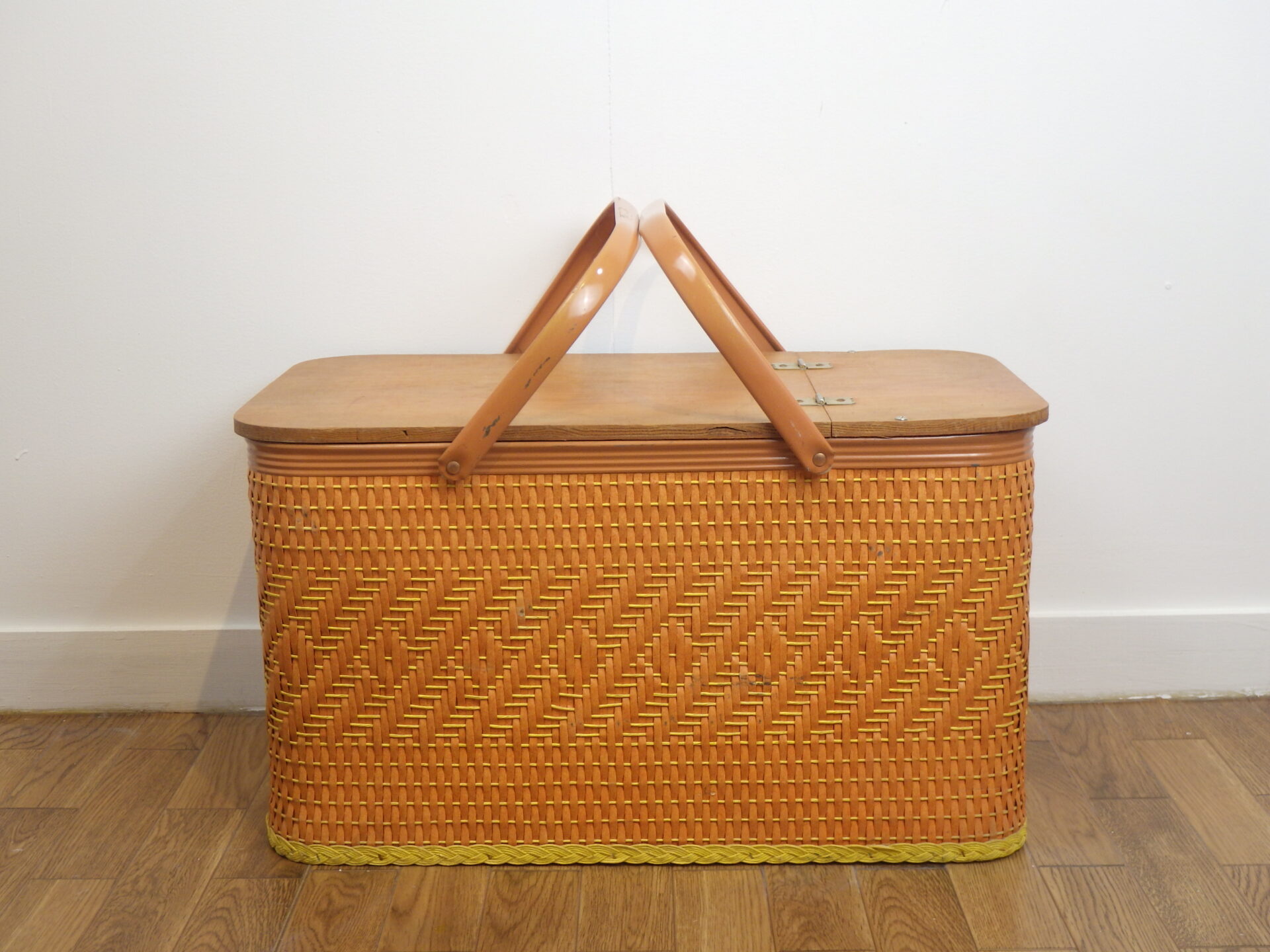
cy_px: 476
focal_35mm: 51
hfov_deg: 37.5
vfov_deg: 28.6
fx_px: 1871
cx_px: 635
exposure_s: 1/13
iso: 125
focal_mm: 9.1
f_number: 4.4
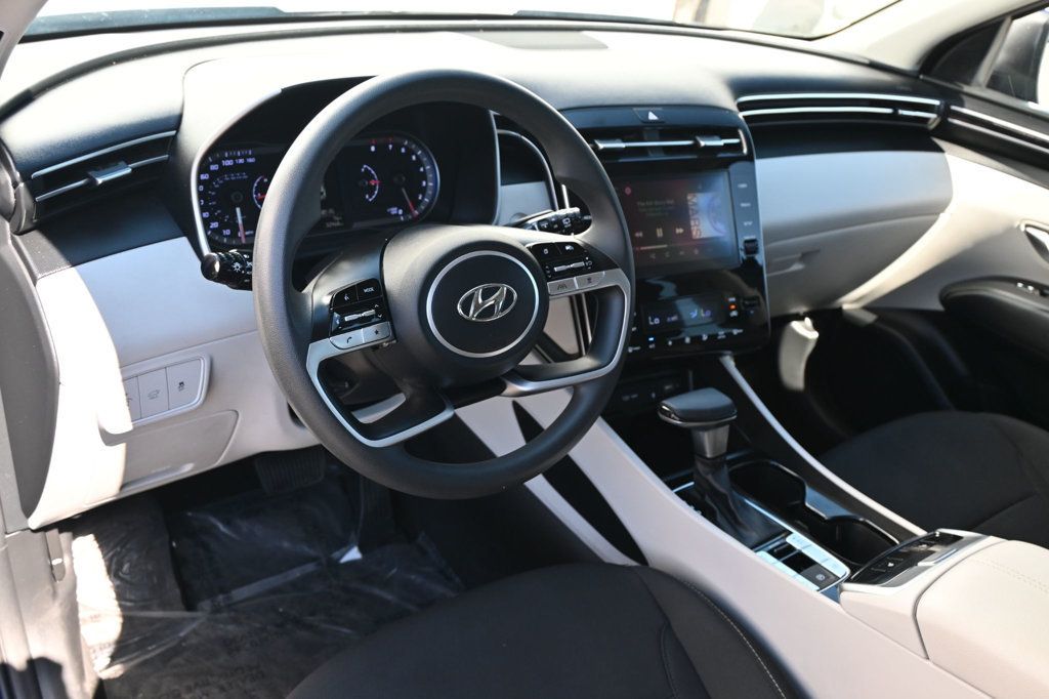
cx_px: 524
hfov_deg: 60.7
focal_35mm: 31
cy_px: 350
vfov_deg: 42.6
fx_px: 896
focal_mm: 20.5
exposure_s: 1/160
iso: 400
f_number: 3.8
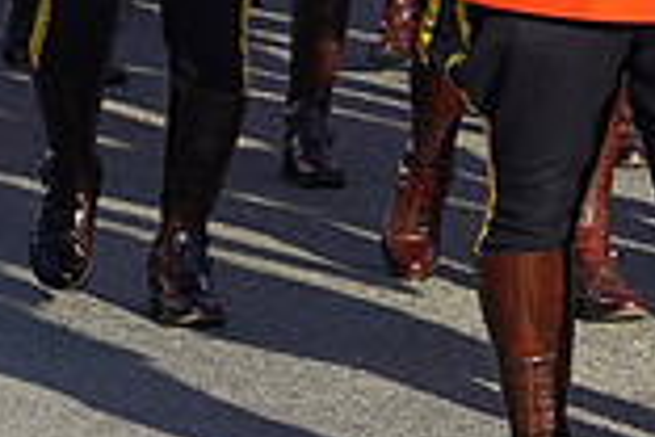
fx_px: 5767
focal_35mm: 317
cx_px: 239
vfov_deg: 4.3
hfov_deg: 6.5
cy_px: -143
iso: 100
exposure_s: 1/200
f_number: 6.3
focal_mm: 85
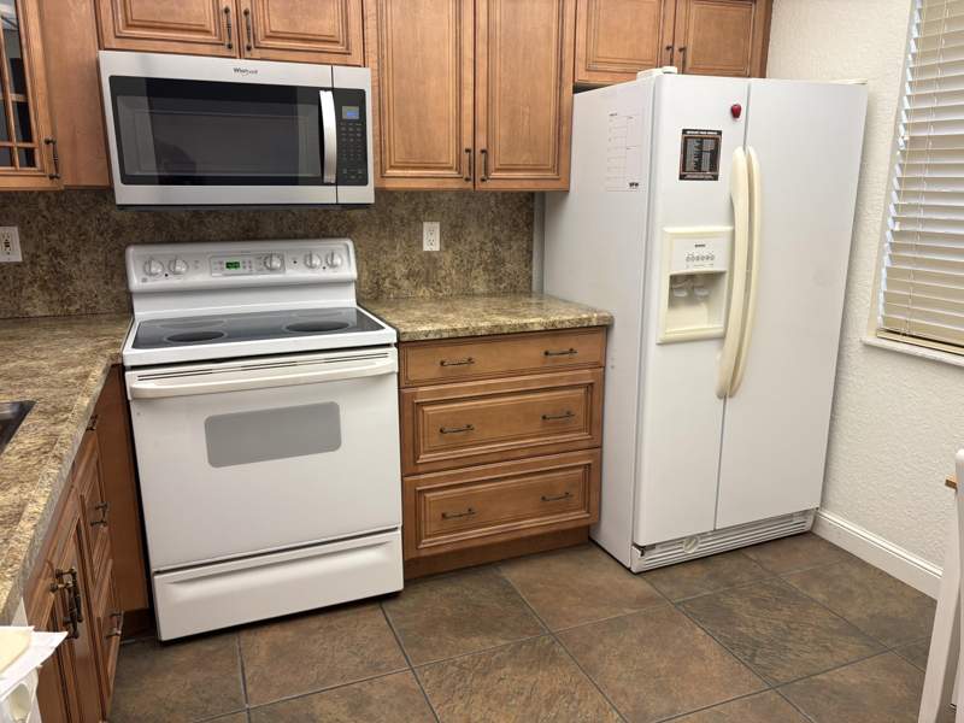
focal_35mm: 26
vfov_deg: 53.1
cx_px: 482
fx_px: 724
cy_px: 362
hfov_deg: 67.3
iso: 100
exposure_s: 1/60
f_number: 1.6
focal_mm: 5.96
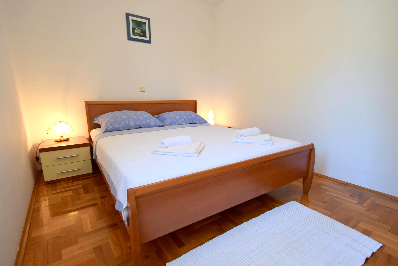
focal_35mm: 15
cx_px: 199
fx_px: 166
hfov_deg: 100.4
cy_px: 133
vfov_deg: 77.3
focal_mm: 10
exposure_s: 1/80
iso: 400
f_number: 4.5
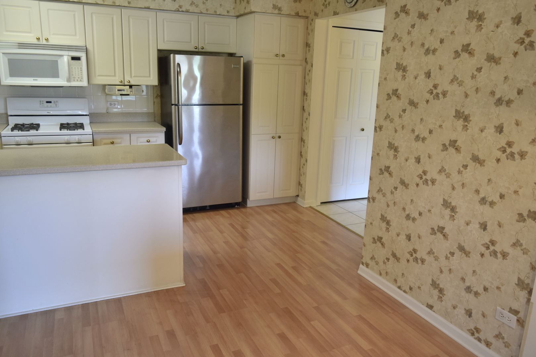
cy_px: 178
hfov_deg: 67.4
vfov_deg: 47.9
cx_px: 268
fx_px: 402
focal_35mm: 27
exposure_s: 1/60
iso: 500
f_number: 4
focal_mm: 18
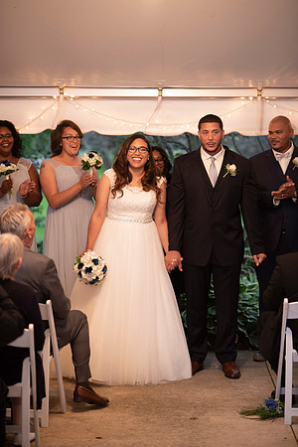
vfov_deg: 23.9
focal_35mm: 85
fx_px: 1055
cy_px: 224
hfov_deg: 16.1
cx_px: 149
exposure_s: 1/160
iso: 500
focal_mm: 85
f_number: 2
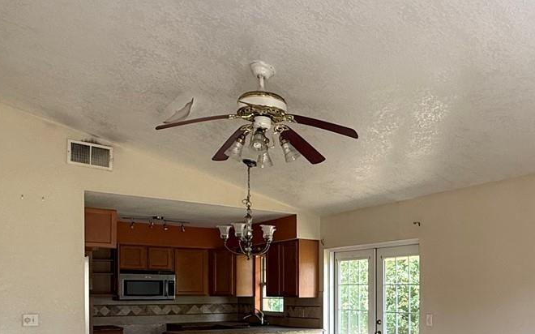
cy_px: 291
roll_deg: +0.2
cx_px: 392
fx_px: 525
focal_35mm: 36
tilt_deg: +0.7
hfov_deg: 52.0
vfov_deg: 33.7
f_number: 2.2
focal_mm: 2.22
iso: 100
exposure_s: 1/99
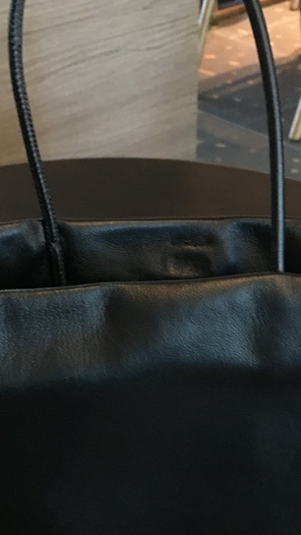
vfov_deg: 33.1
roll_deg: -1.9
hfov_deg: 19.4
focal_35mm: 62
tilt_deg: -38.9
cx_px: 158
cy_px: 412
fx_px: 880
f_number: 2.2
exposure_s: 1/20
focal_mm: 4.15
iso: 200
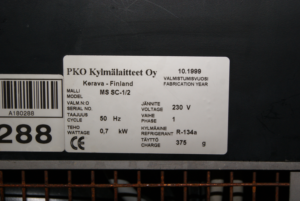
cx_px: 150
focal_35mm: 75
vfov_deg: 18.2
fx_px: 626
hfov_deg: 27.0
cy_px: 100
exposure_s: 1/80
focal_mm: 50
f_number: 6.3
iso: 400
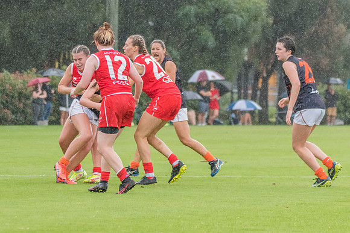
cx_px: 67
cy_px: 44
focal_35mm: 329
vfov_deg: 4.2
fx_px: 3199
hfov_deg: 6.3
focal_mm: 150
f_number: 5
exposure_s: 1/1250
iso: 1600
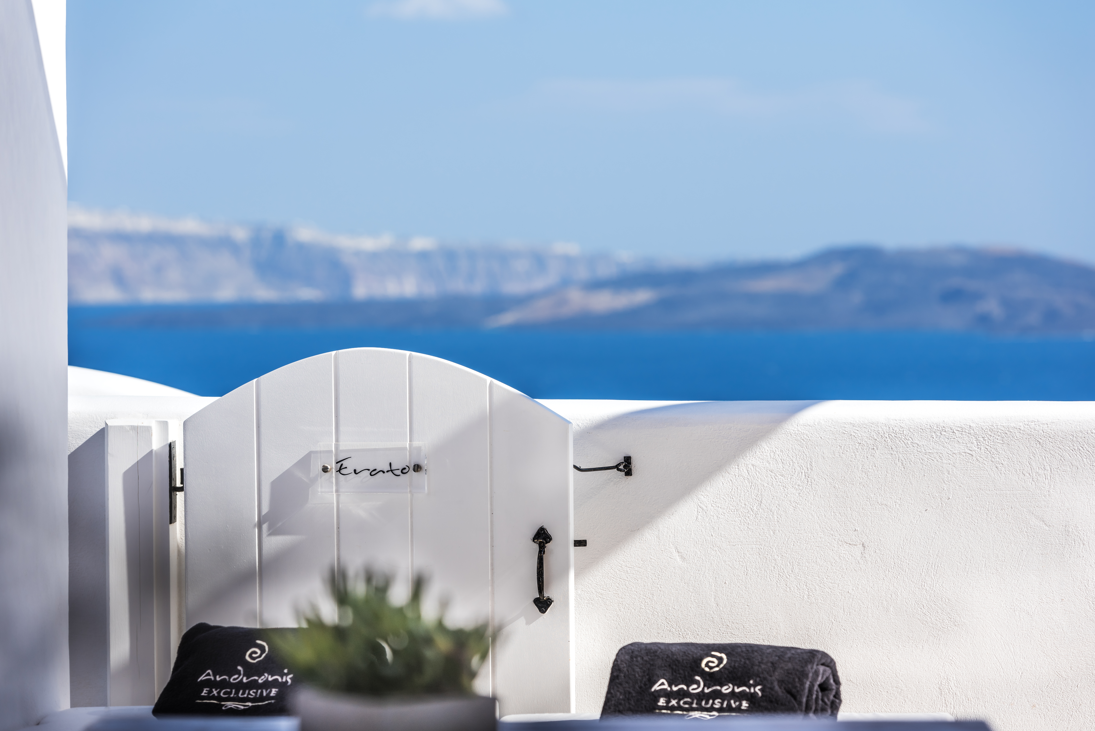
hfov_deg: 16.4
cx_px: 548
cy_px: 366
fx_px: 3803
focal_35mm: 125
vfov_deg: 11.0
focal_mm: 125
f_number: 5.6
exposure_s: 1/640
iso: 100
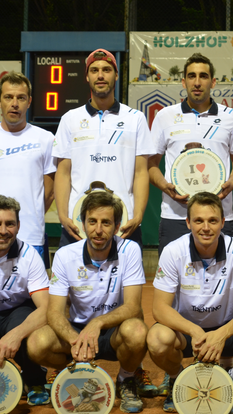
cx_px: 189
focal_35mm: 71
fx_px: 780
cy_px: 214
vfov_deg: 29.7
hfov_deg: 16.9
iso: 400
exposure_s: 1/60
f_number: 4
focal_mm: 28
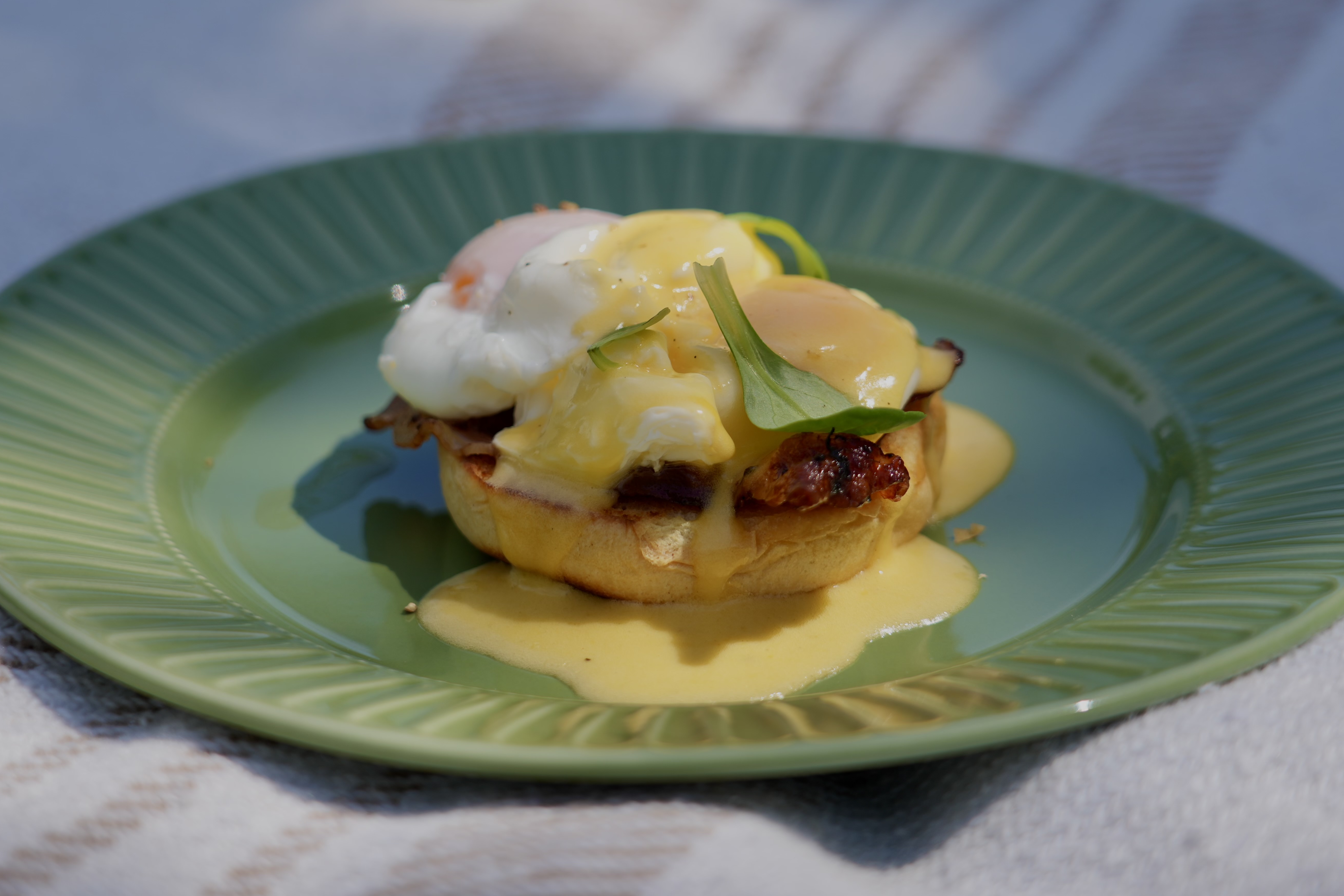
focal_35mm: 86
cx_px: 626
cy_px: 362
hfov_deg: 23.6
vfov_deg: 15.9
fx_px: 3211
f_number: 4
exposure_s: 1/320
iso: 100
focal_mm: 64
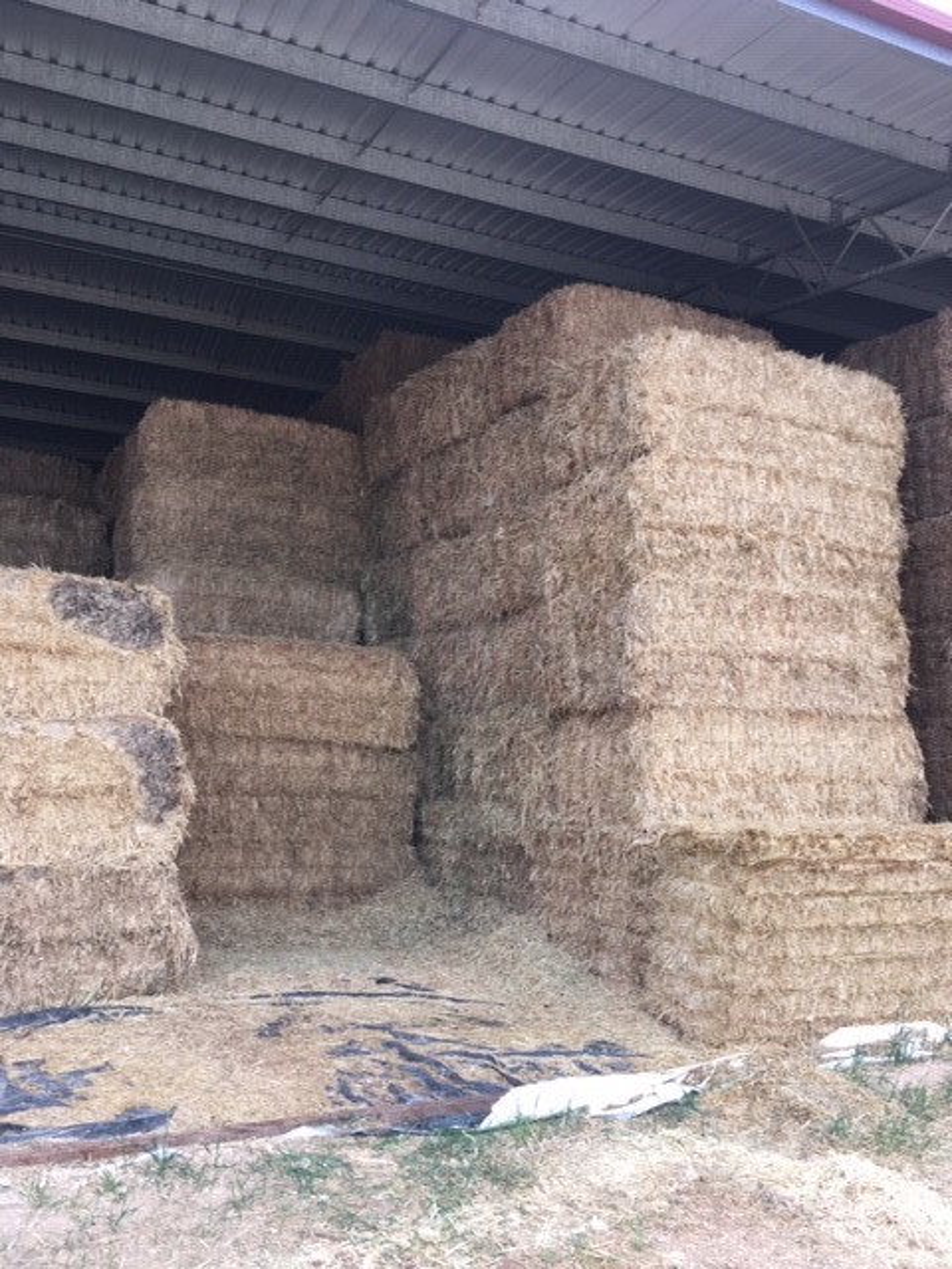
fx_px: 1063
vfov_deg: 61.7
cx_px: 476
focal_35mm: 29
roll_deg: -1.7
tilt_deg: +4.5
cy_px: 634
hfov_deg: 48.2
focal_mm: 4.15
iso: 40
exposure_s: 1/100
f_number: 2.2
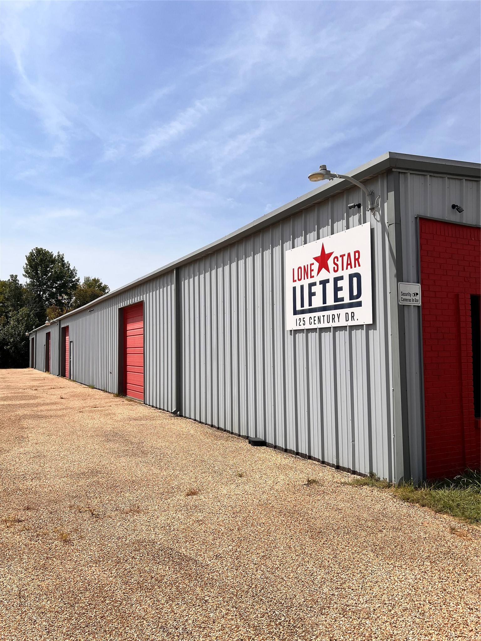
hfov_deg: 53.1
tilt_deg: +5.7
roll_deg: -0.8
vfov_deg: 67.3
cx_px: 240
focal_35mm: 26
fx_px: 482
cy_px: 320
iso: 50
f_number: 1.5
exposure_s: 1/8696
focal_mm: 5.7
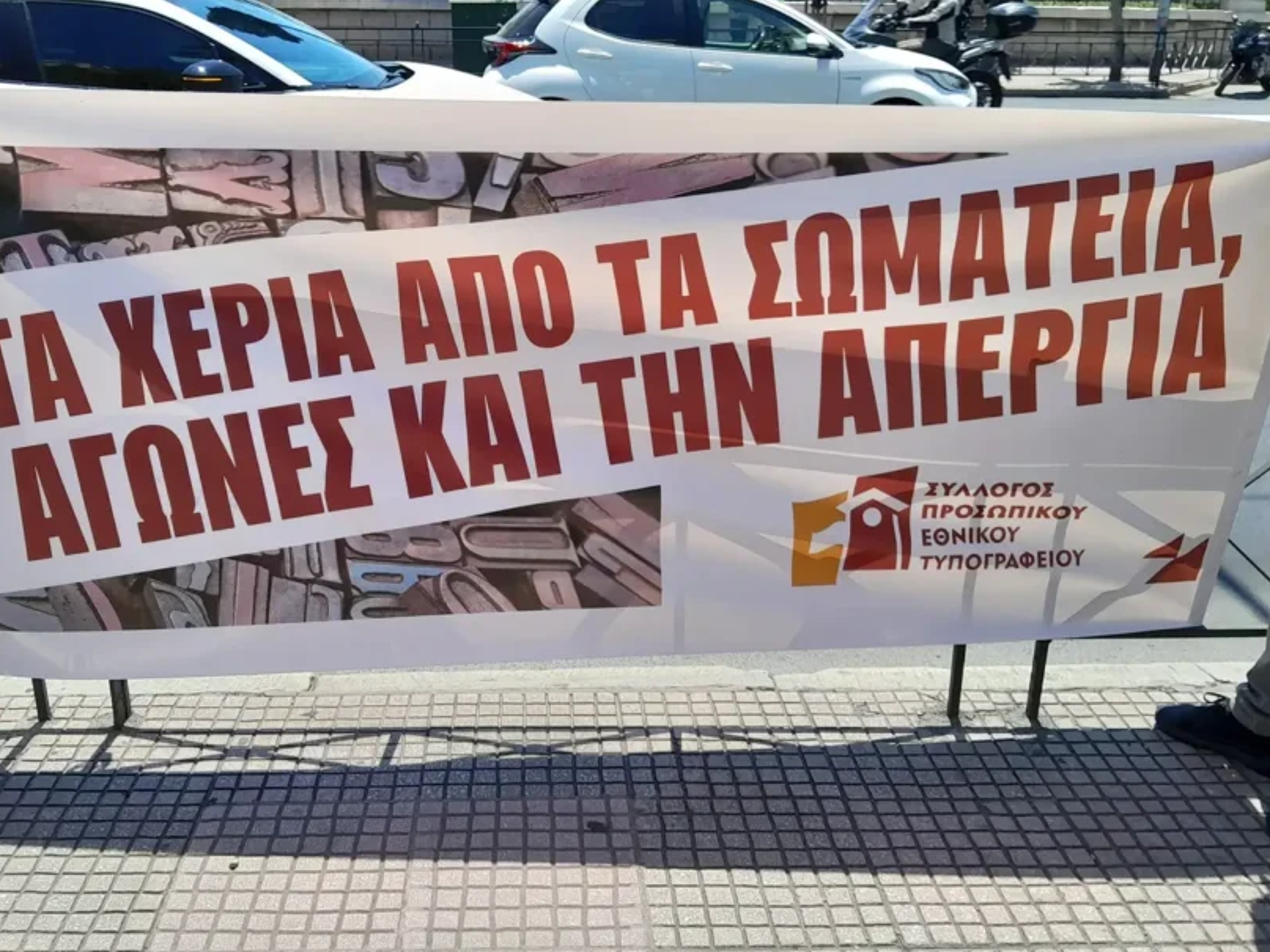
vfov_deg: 42.9
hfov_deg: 55.2
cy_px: 466
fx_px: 1211
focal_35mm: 33
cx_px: 546
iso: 40
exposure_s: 1/438
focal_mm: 3.98
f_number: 1.8
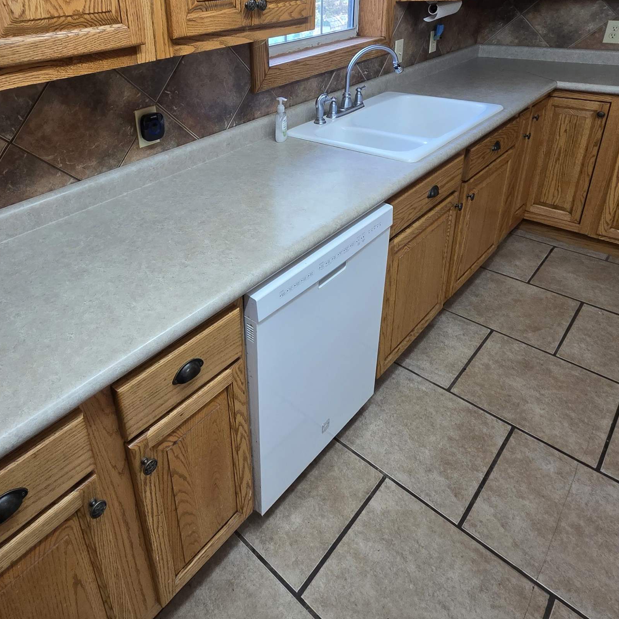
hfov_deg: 68.1
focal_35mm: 22
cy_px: 182
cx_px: 217
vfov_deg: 66.7
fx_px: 445
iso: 250
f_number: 1.9
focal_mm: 2.2
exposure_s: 1/120
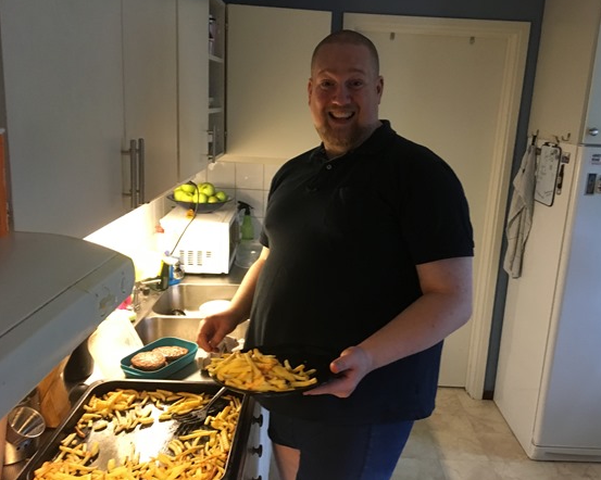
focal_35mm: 31
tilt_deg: -12.3
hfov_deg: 57.1
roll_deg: -3.0
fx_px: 551
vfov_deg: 47.1
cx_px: 327
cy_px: 237
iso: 200
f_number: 2.2
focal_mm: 4.15
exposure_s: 1/17
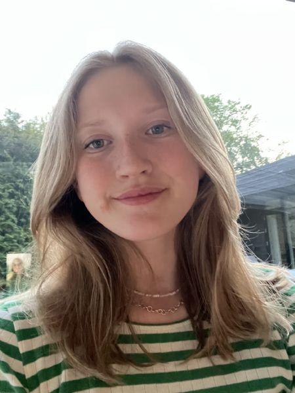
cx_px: 148
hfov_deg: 46.8
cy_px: 196
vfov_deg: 60.0
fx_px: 341
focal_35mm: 30
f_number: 2.2
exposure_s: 1/17
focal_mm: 2.71
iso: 1000
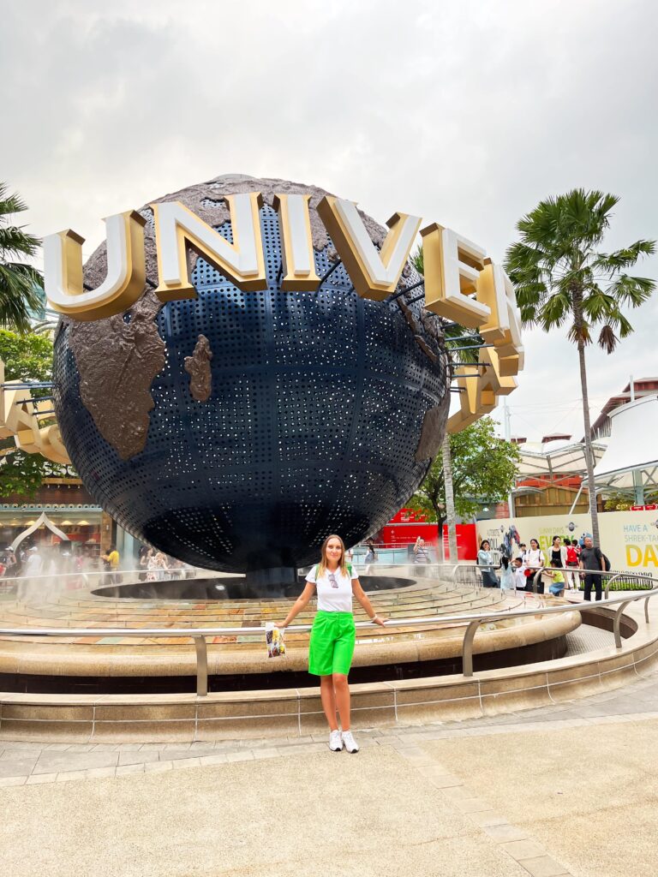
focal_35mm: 26
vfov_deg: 67.3
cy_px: 438
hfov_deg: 53.1
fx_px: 659
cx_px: 329
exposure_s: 1/495
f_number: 1.6
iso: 50
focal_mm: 5.1
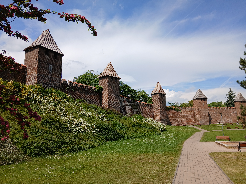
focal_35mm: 26
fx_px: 185
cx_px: 123
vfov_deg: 53.1
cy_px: 92
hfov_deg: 67.3
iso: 20
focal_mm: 3.98
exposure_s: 1/984
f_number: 1.8
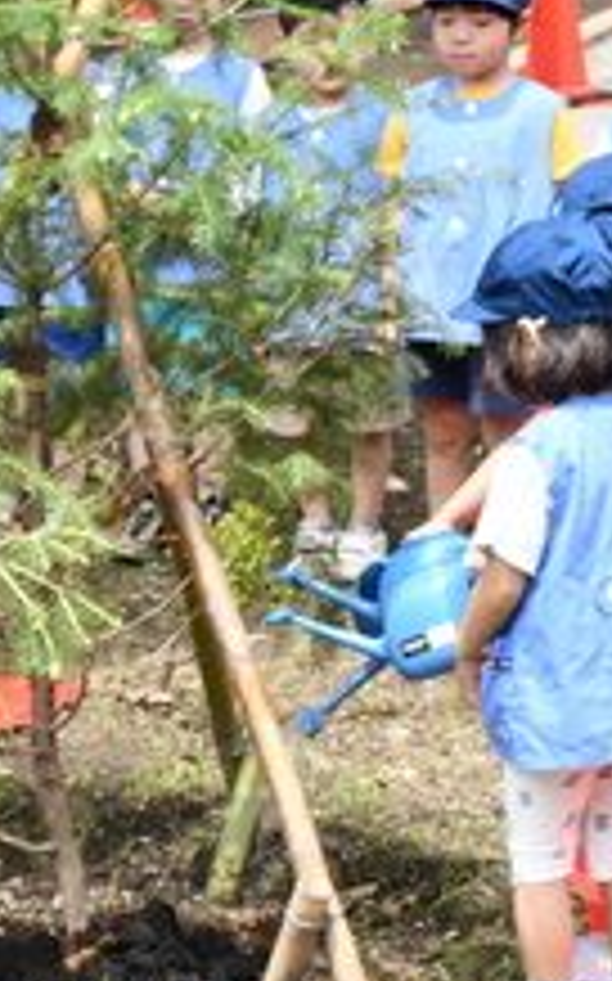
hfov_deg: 8.9
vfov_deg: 14.2
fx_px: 3928
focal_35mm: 147
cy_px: 450
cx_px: 58
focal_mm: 50
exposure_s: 1/80
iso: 2000
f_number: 32
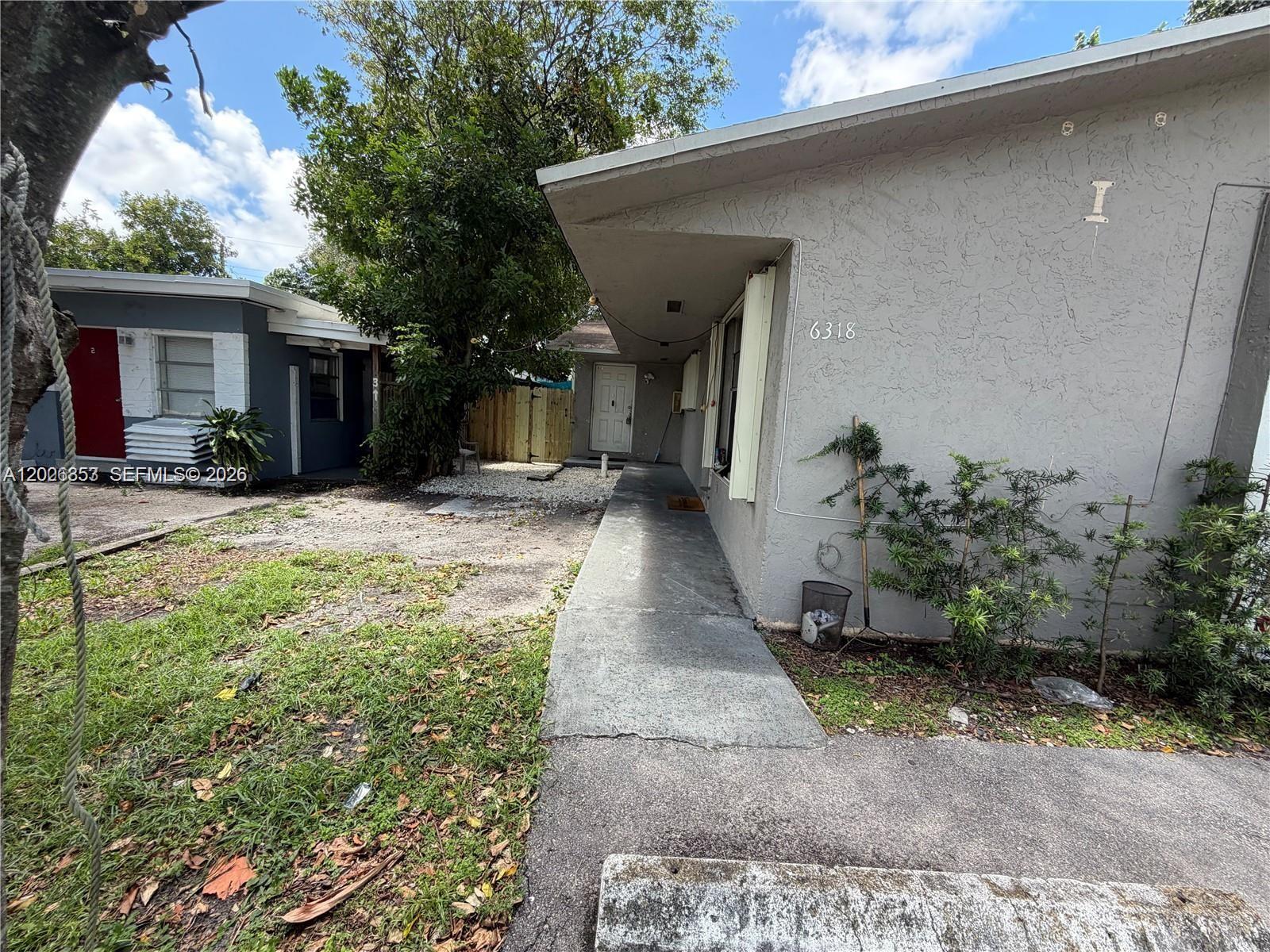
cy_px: 476
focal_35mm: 14
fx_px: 514
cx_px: 635
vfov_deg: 85.7
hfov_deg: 102.1
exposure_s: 1/239
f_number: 2.2
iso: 40
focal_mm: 2.22
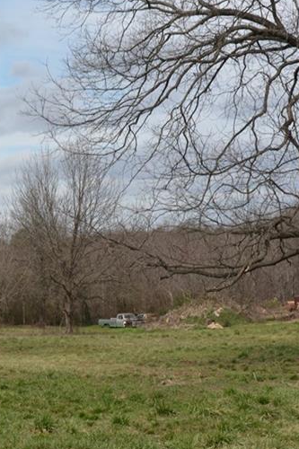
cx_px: -57
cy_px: 263
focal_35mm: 92
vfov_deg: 22.1
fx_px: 1147
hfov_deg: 14.4
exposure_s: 1/250
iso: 180
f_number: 8
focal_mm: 30
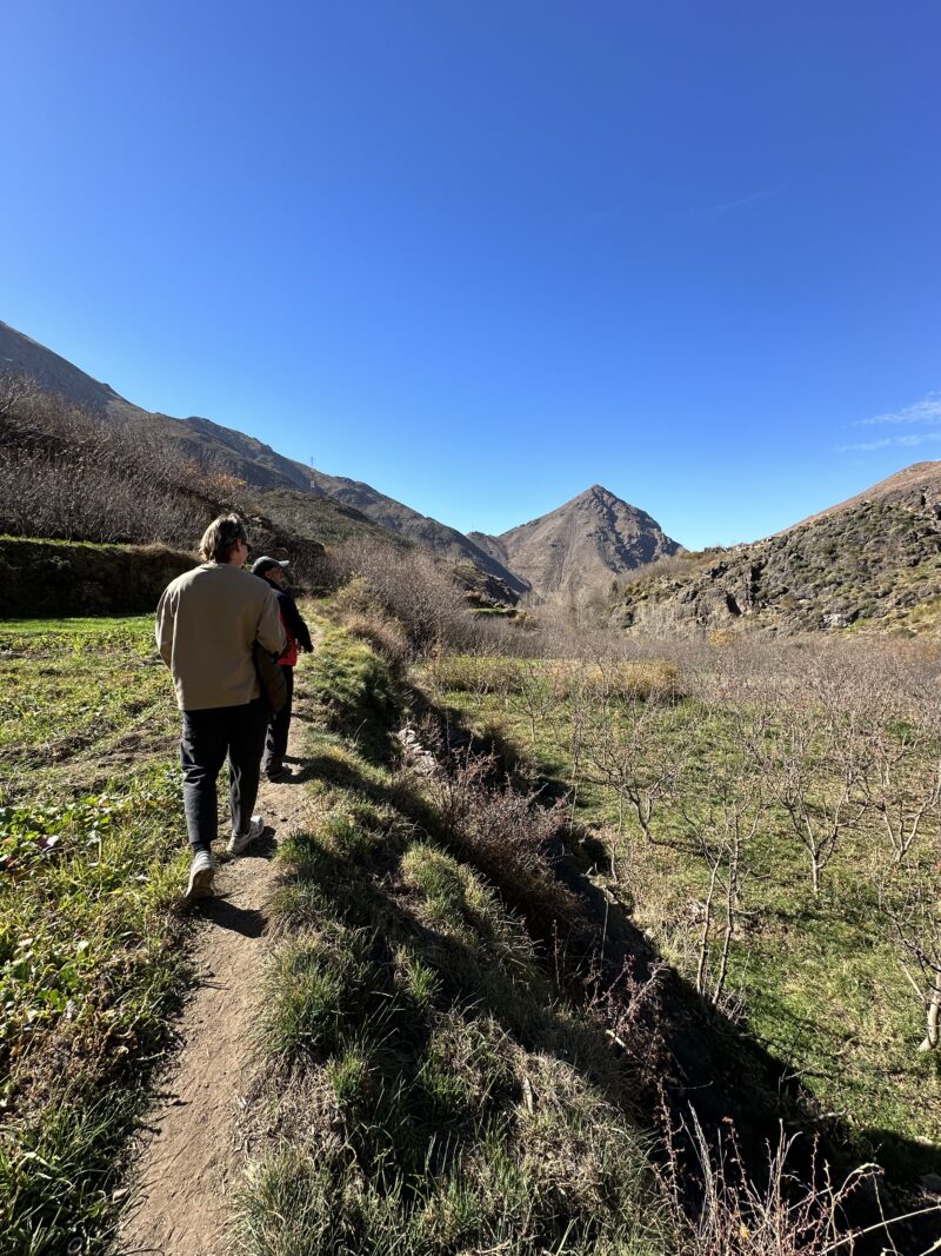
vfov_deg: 102.1
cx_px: 470
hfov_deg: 85.7
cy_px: 628
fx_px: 508
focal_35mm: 14
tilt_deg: -1.2
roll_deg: -0.7
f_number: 2.2
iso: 50
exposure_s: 1/1103
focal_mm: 2.22
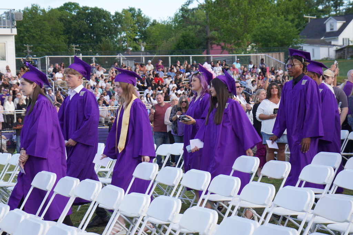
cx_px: 176
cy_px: 118
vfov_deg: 13.6
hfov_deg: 20.3
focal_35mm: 100
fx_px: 986
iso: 160
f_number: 5.6
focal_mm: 67
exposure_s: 1/160
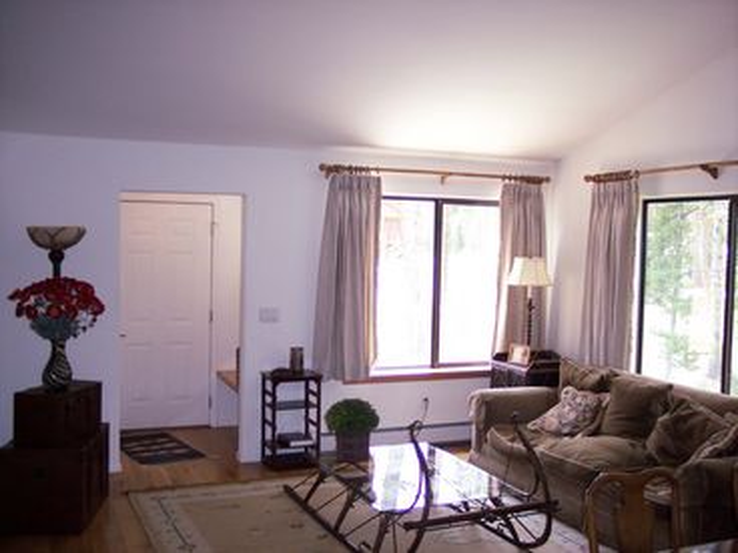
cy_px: 276
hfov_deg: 47.9
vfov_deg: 36.8
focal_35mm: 39
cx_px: 369
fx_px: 831
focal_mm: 8
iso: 140
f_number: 2.8
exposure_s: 1/60
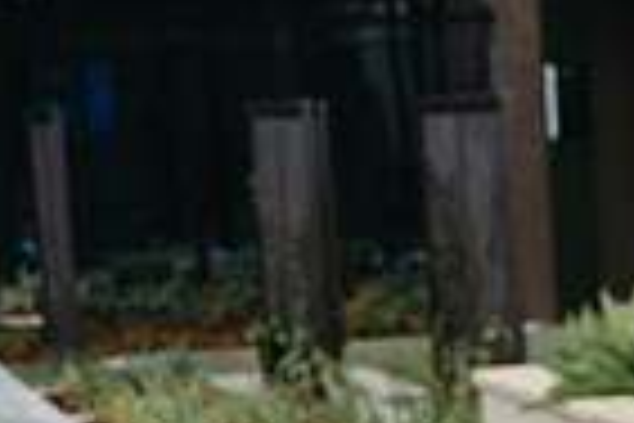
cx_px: 931
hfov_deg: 12.8
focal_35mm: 152
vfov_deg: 8.8
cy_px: 605
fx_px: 2677
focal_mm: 37
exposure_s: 1/320
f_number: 2.8
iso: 100
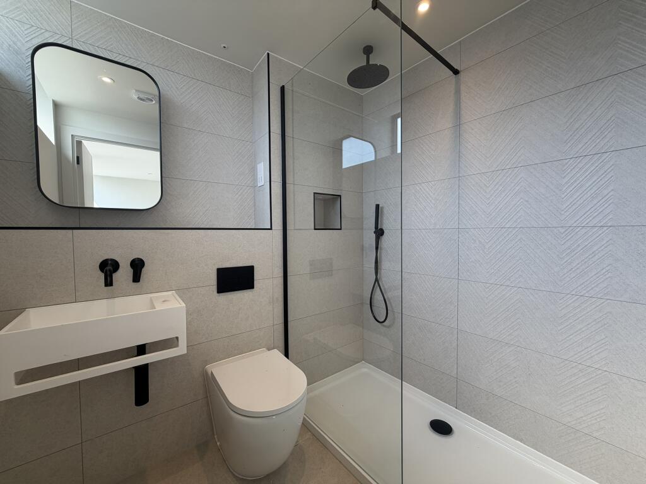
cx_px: 323
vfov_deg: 85.7
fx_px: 261
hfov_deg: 102.1
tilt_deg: -2.3
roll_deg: +0.6
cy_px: 242
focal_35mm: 14
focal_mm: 2.22
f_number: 2.2
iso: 32
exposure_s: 1/100
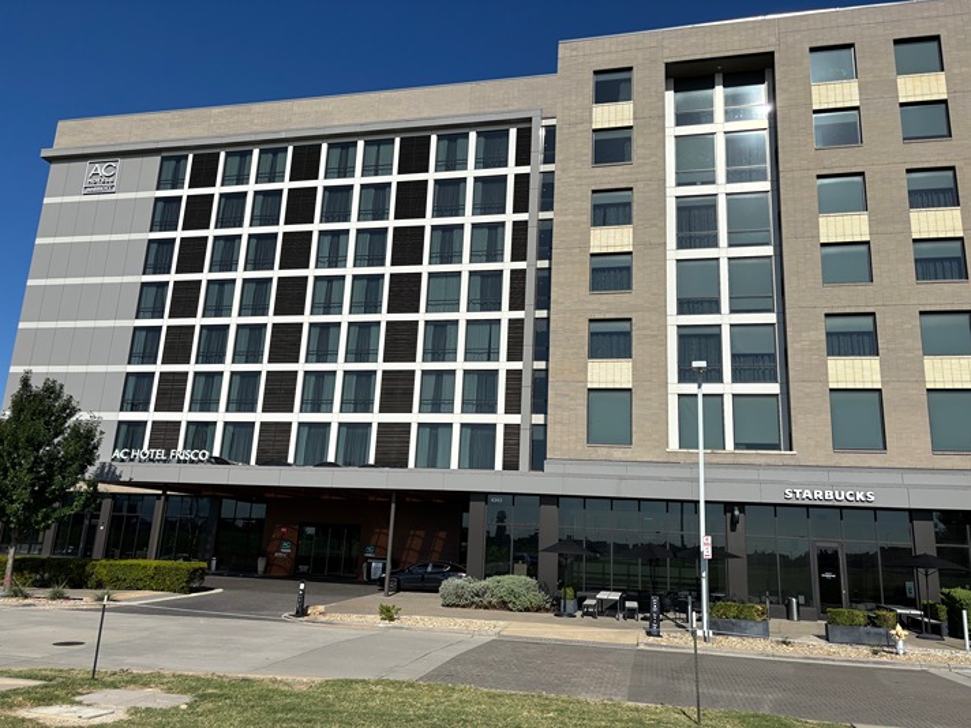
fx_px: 729
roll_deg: -3.0
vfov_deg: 53.1
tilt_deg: +14.4
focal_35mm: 26
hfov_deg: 67.3
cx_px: 486
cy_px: 364
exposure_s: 1/6711
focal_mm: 5.96
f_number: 1.6
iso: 50
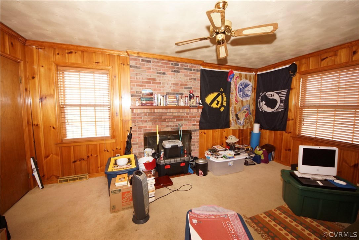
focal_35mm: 12
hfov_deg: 112.6
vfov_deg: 90.0
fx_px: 120
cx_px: 180
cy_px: 120
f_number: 5.6
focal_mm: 8
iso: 800
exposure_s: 1/60
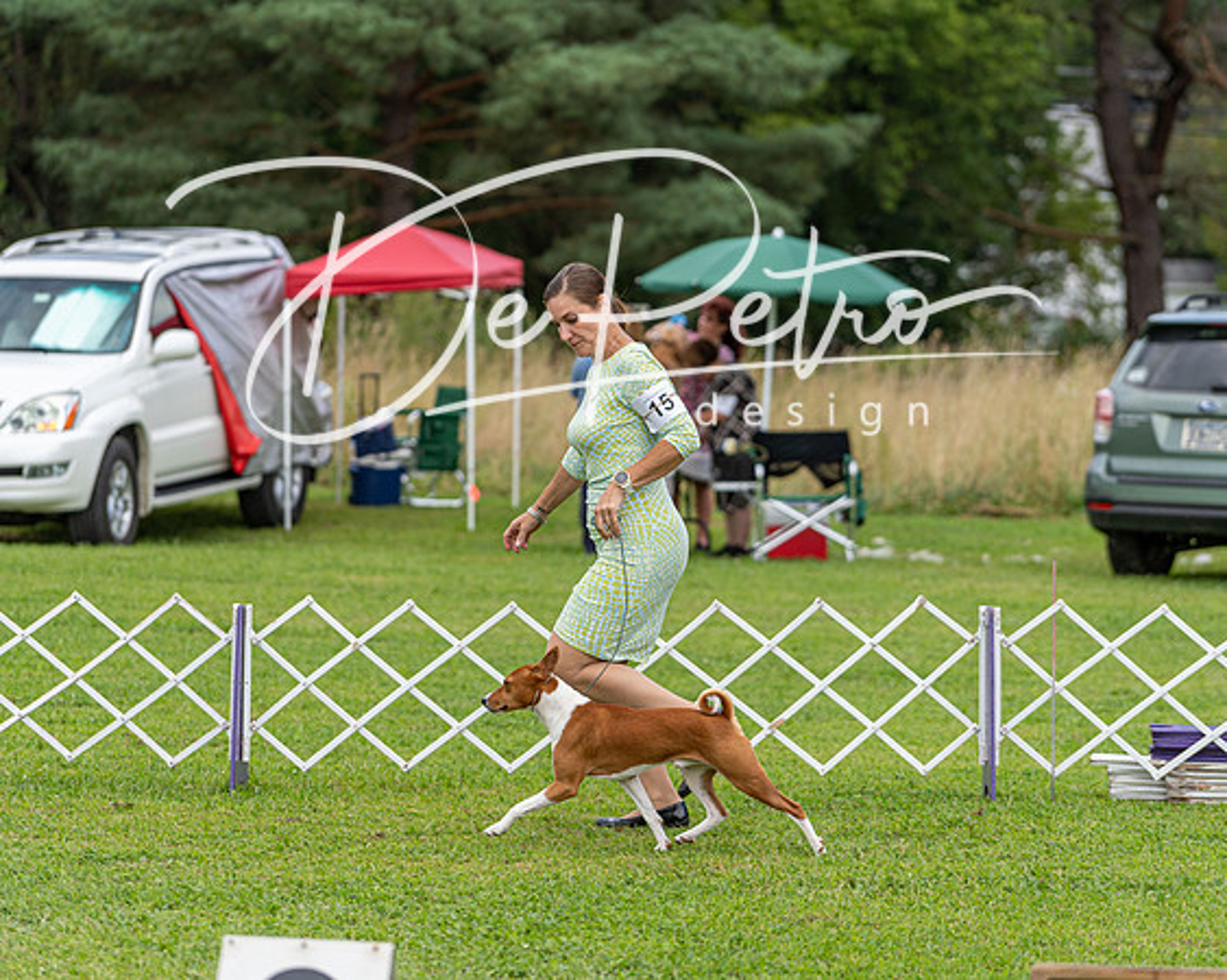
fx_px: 6623
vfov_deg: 8.5
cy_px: 490
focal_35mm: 182
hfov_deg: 10.6
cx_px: 614
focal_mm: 162
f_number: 4
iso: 250
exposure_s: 1/1000
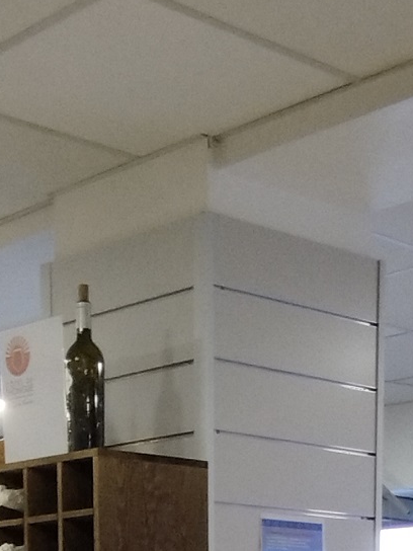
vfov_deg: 27.1
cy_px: 787
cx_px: 216
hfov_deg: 27.0
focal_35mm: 54
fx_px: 859
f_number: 2.2
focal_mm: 1.65
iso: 110
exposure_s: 1/25
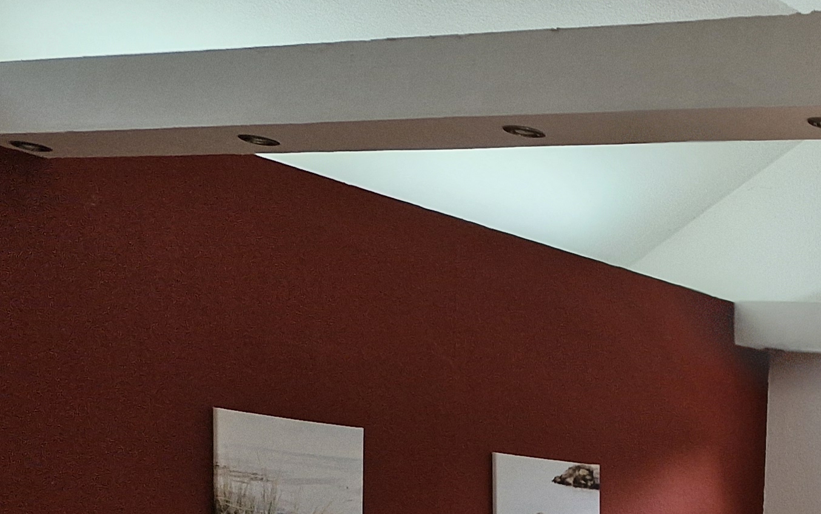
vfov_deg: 16.3
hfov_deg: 23.7
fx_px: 1611
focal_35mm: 72
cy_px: 807
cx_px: 1174
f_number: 1.8
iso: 80
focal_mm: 5.54
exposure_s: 1/100
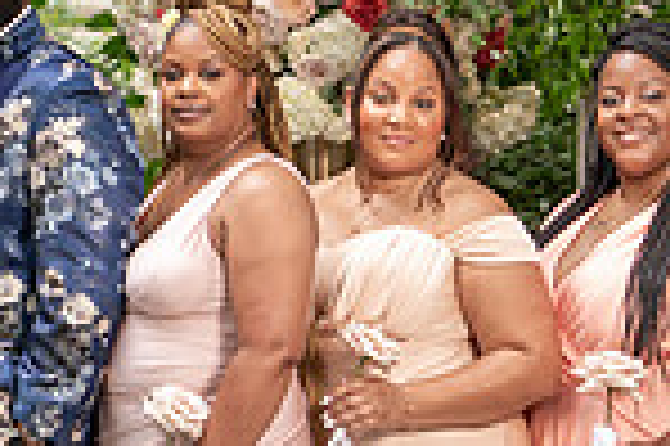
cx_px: -153
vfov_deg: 4.9
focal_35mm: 282
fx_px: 5243
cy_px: 228
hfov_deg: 7.3
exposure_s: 1/200
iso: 500
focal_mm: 72
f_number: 4
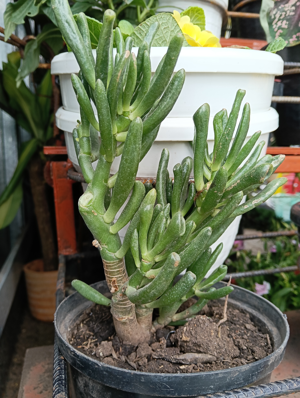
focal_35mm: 27
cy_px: 199
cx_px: 150
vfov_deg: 65.2
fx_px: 311
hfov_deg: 51.5
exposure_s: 1/100
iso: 100
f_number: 1.8
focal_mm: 3.98
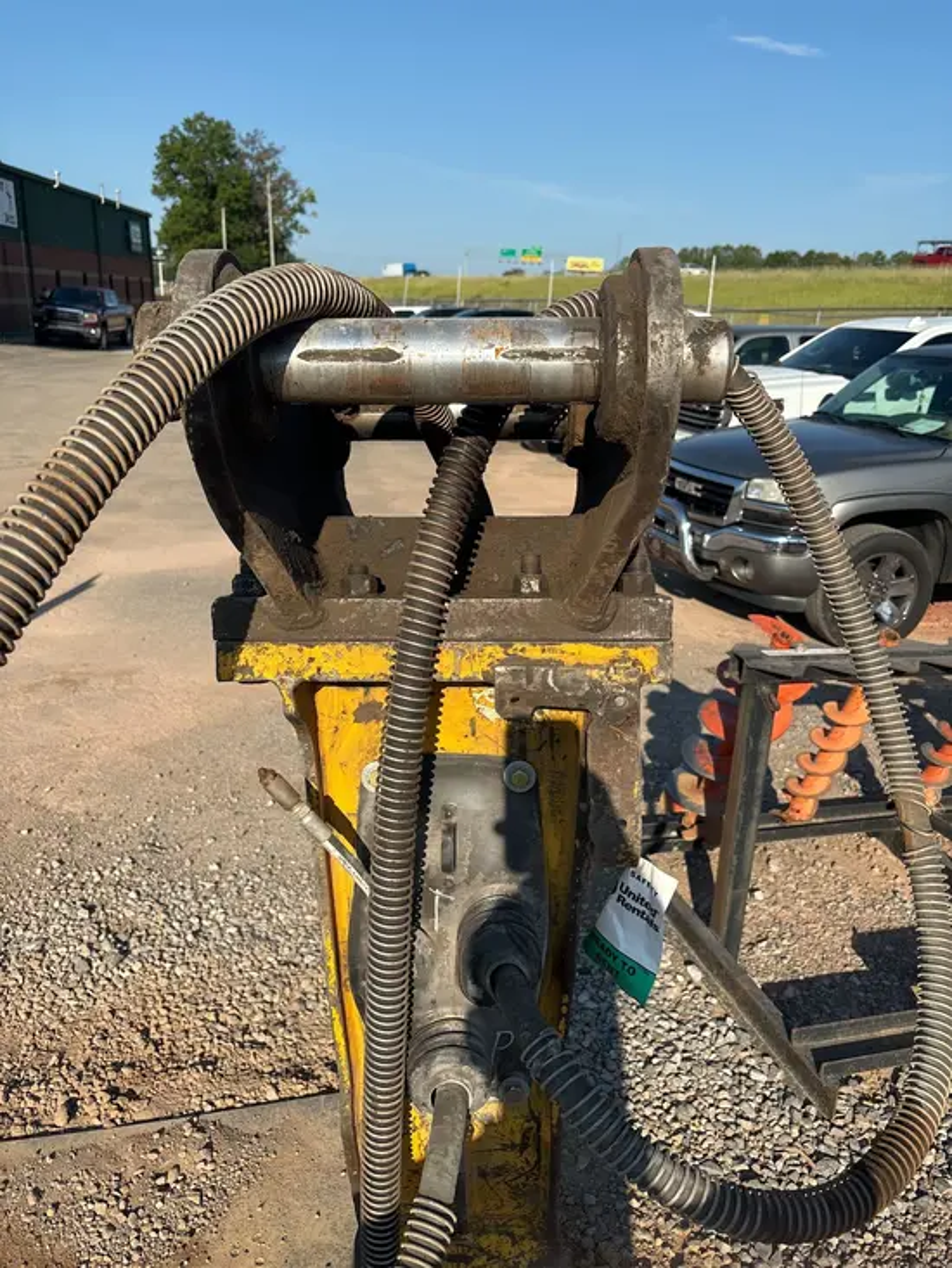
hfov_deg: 53.1
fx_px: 953
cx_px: 476
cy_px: 634
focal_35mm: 26
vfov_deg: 67.3
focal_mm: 5.96
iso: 50
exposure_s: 1/2857
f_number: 1.6
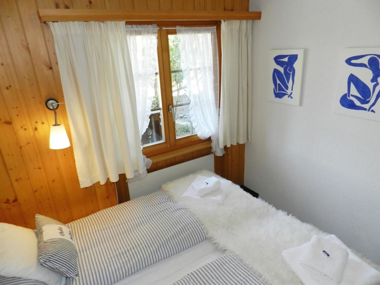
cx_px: 190
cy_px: 142
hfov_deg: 73.9
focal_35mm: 23
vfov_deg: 58.9
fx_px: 252
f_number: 3.4
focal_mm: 4
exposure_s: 1/40
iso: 160
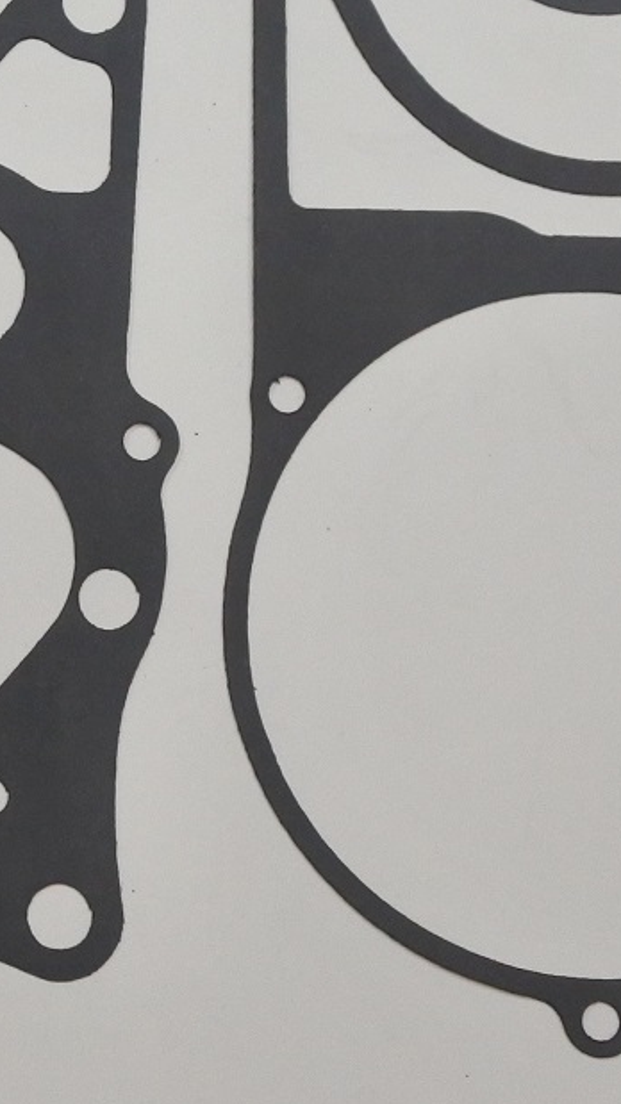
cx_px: -239
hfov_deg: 8.2
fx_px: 4276
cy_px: 119
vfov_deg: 14.6
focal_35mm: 146
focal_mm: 18.4
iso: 560
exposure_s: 1/125
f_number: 4.5
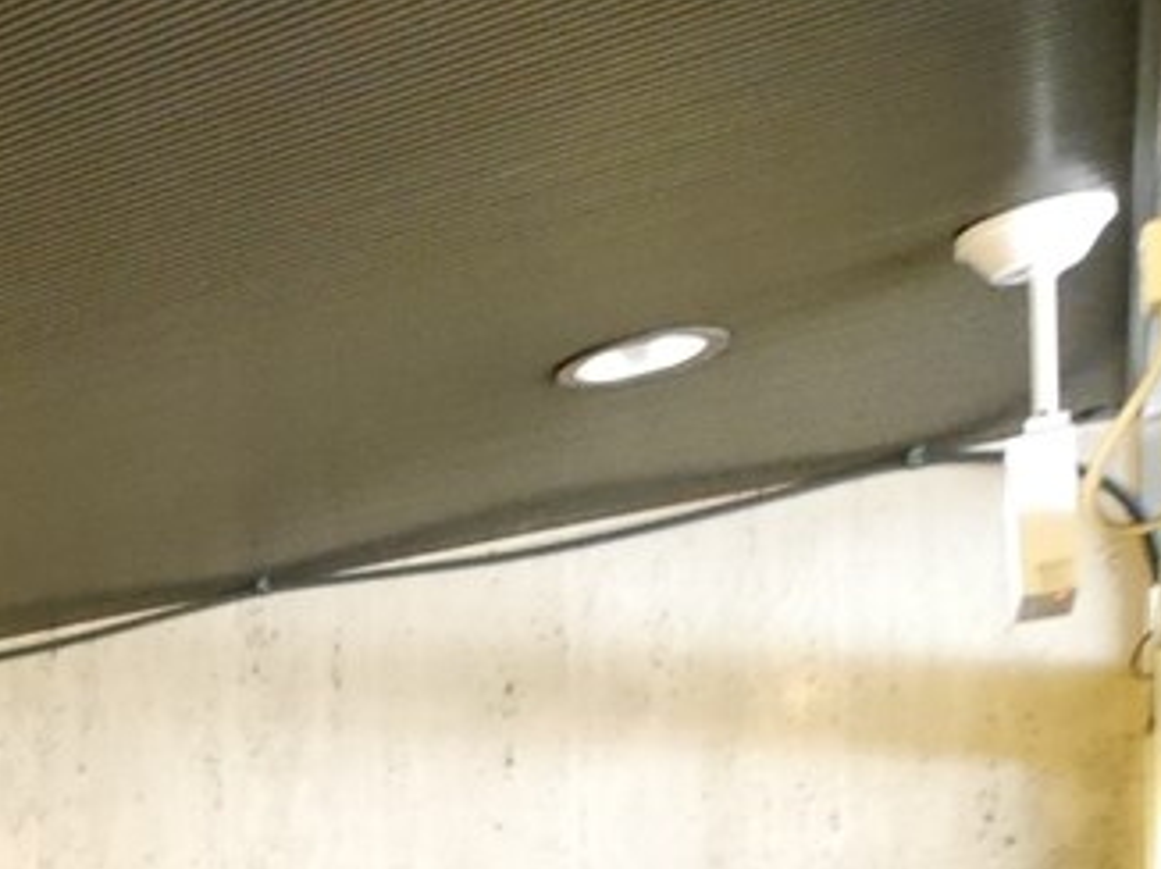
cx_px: -1036
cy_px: 1157
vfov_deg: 23.2
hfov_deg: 20.7
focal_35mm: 55
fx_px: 1843
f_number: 4
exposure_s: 1/10
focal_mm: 7
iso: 3200
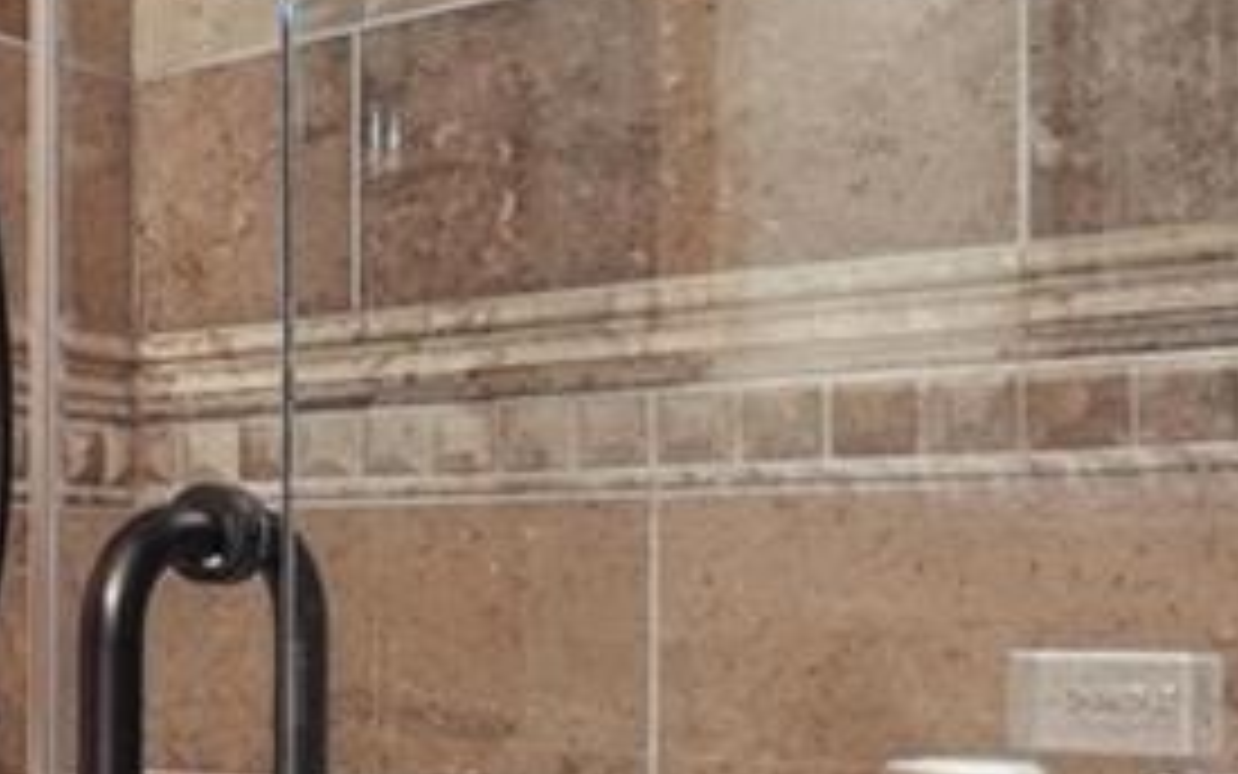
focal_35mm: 53
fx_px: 1789
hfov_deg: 32.1
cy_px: 529
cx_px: -230
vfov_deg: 24.3
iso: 1000
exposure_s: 1/13
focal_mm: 14
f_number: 10
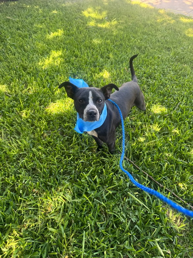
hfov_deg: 56.8
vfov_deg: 71.6
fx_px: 178
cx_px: 96
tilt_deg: -54.7
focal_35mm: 24
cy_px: 129
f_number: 1.78
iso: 64
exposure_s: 1/182
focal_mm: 6.76
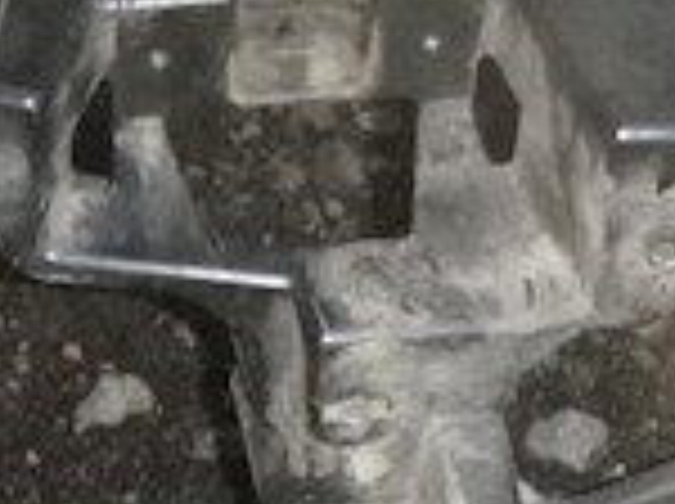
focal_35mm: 107
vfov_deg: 12.4
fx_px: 2083
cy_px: 972
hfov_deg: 18.4
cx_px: 346
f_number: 3.9
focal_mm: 4.5
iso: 400
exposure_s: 1/60
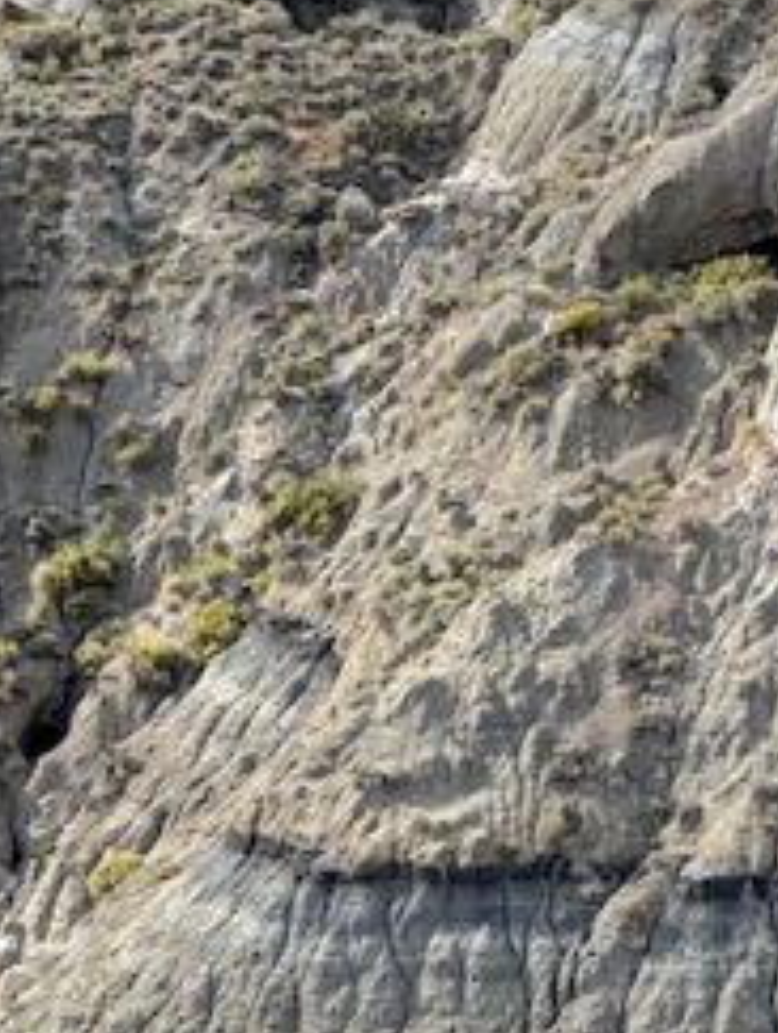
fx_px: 9684
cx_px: 1246
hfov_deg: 4.6
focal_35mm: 324
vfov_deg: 6.1
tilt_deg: -10.5
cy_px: 680
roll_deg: -0.7
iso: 25
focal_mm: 9
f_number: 2.8
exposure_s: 1/210
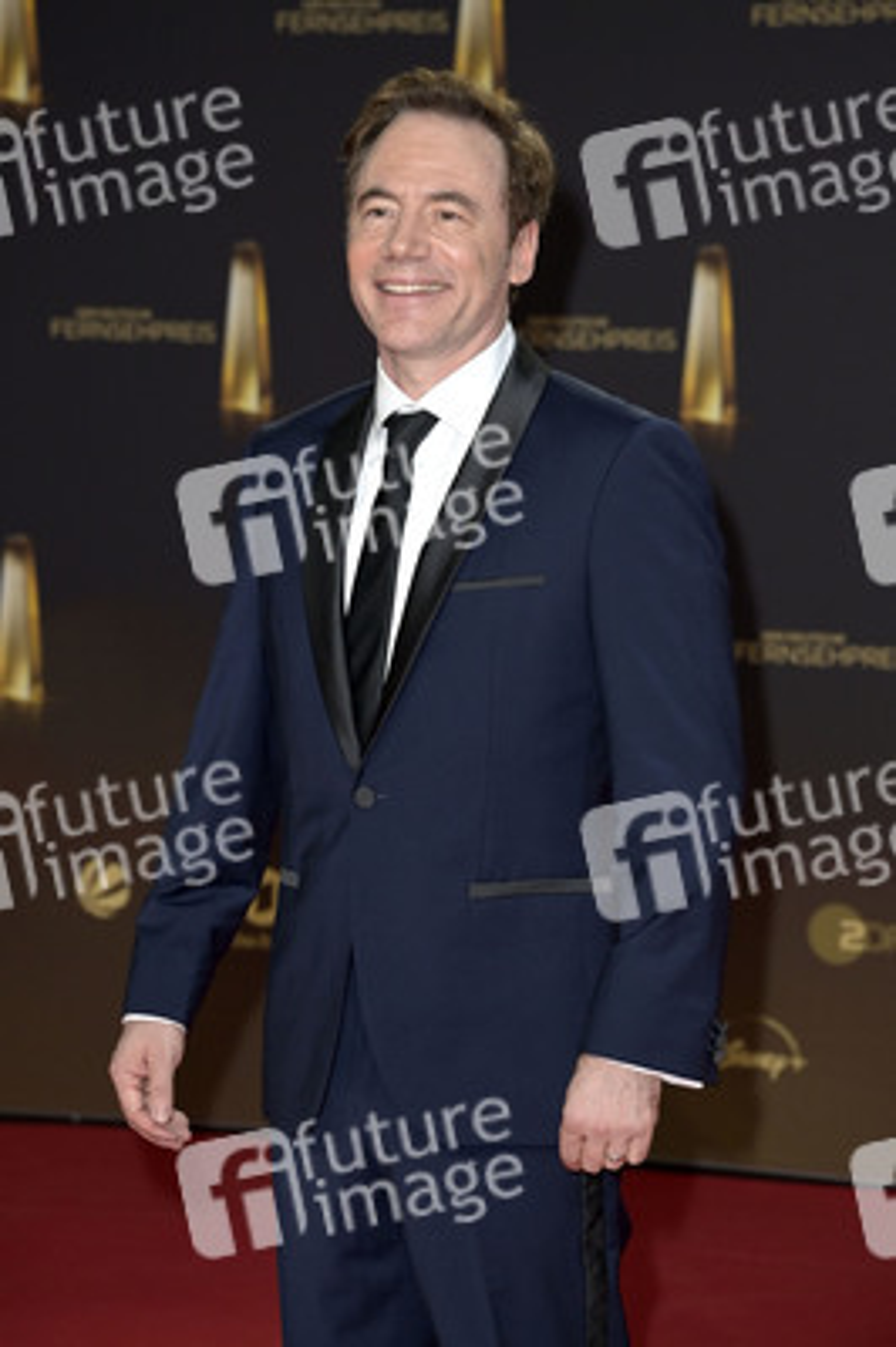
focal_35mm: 122
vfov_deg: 16.8
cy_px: 674
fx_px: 4562
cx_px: 448
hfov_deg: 11.2
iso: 800
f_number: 6.3
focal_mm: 122
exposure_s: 1/250
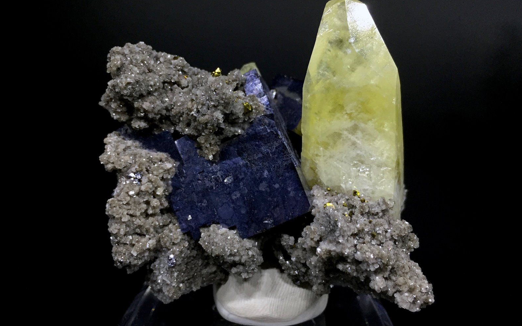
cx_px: 260
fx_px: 441
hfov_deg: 61.2
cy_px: 146
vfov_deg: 40.6
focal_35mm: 31
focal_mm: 4.15
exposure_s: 1/30
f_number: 2.2
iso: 100
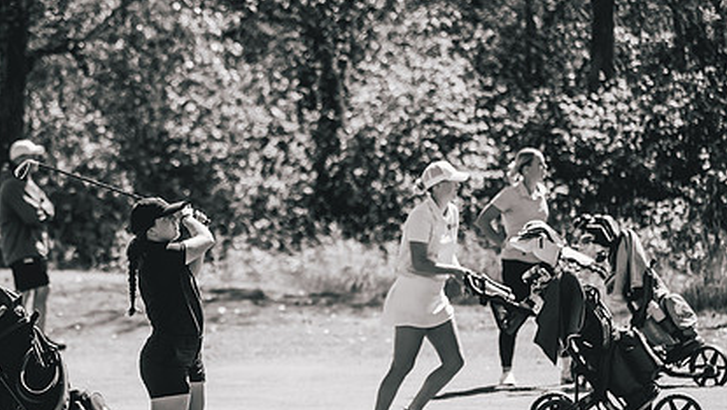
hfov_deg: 7.8
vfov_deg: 4.4
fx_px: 5304
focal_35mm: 275
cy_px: 334
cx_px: 220
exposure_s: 1/5000
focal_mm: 150
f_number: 2.8
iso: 400
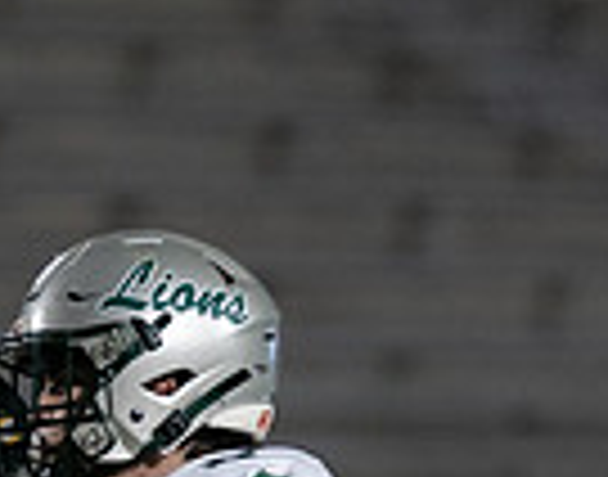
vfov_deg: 1.2
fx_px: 23350
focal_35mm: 1307
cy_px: 1065
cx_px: -78
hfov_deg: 1.5
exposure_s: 1/1250
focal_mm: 200
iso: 2500
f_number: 2.8
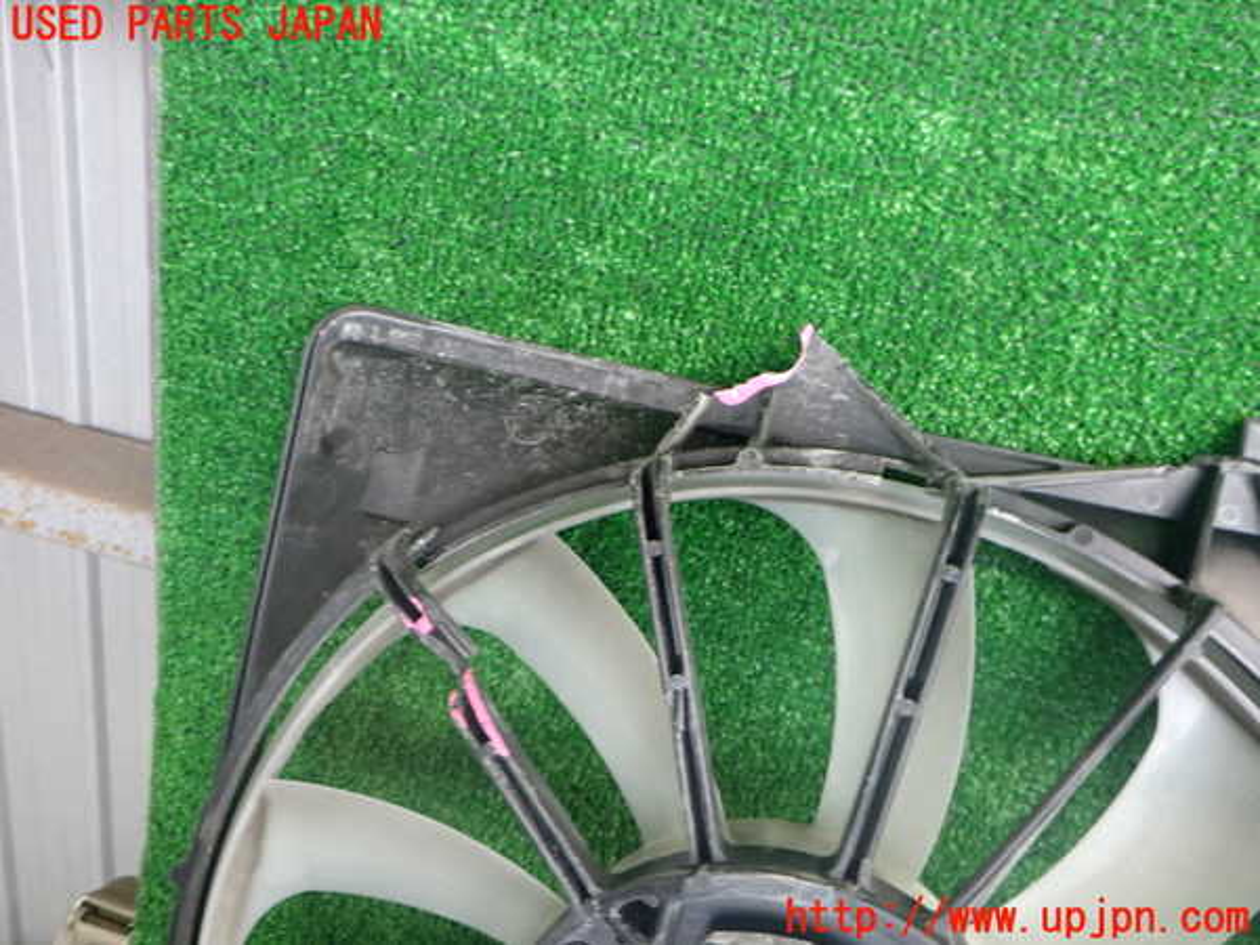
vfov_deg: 46.8
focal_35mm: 30
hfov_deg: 60.0
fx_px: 1092
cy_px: 472
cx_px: 630
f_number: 2.3
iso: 400
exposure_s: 1/30
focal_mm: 5.4
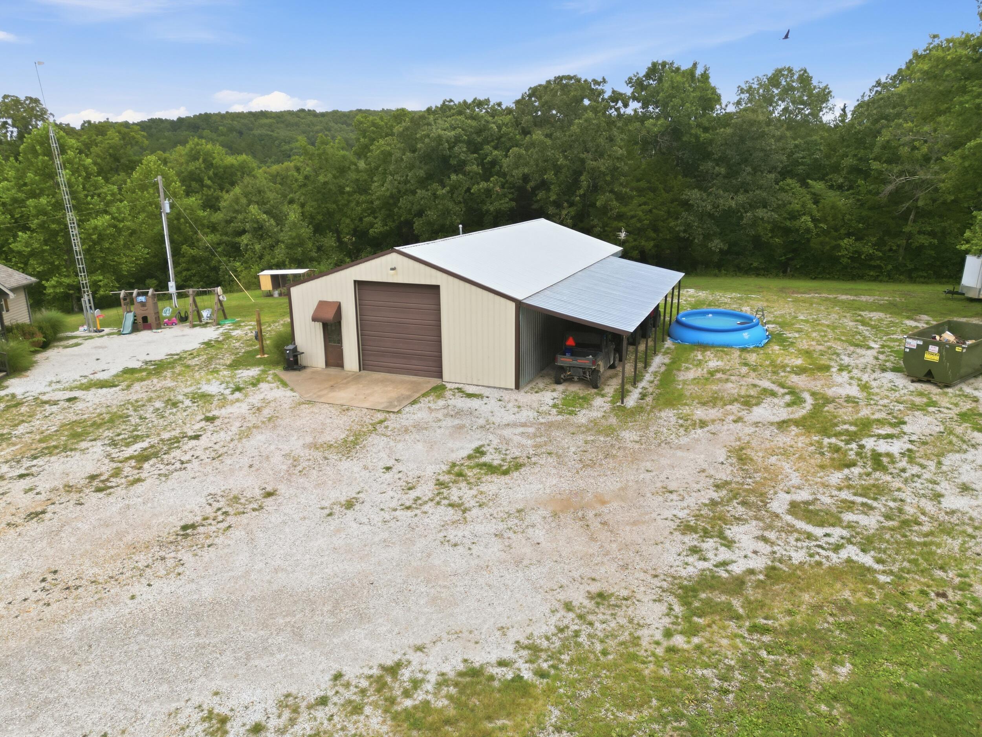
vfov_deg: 56.8
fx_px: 681
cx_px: 491
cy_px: 368
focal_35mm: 24
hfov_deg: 71.6
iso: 130
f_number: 1.7
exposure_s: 1/2000
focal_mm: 6.7
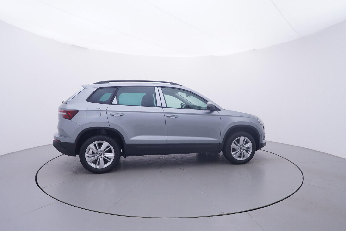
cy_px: 116
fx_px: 216
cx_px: 173
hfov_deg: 77.3
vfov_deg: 56.2
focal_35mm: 22
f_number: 5
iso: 200
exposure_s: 1/80
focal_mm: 15
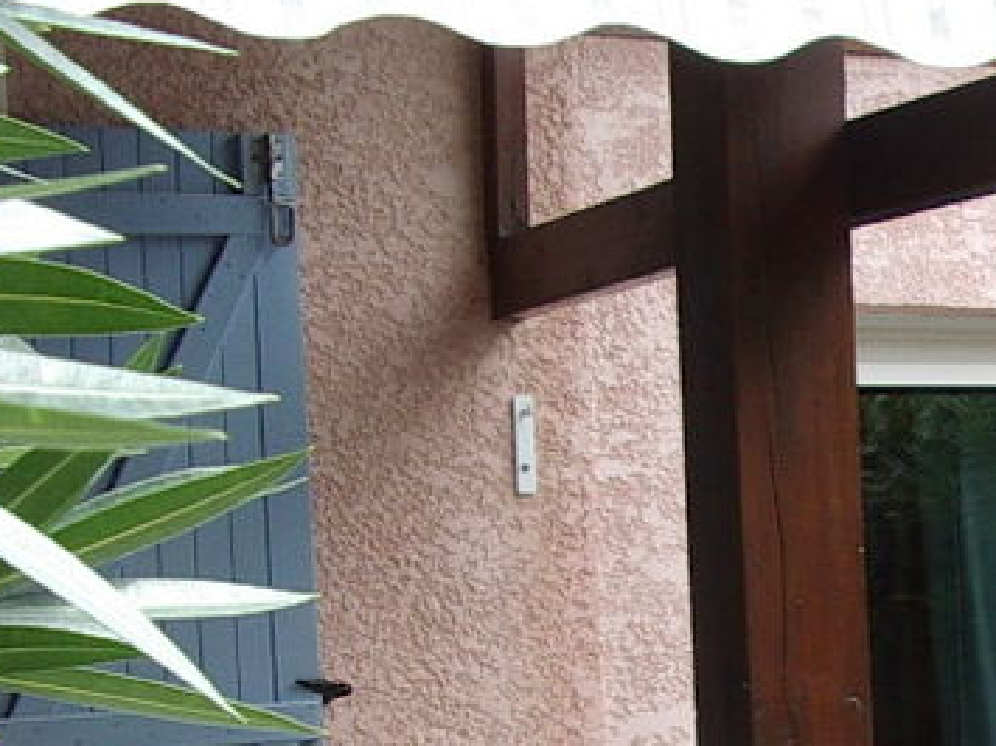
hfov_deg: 17.3
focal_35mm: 107
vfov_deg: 13.6
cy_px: 788
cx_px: 1271
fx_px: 3078
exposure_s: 1/100
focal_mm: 5.8
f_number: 4.8
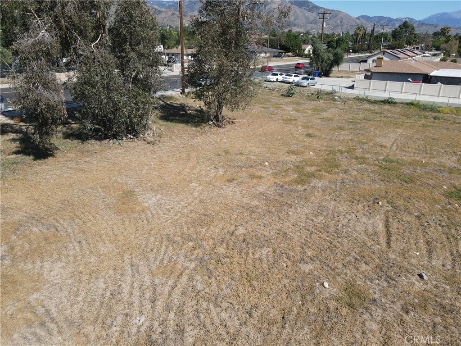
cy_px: 173
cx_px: 230
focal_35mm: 24
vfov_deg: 56.8
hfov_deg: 71.6
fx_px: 320
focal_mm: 4.5
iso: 100
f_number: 2.8
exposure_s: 1/640
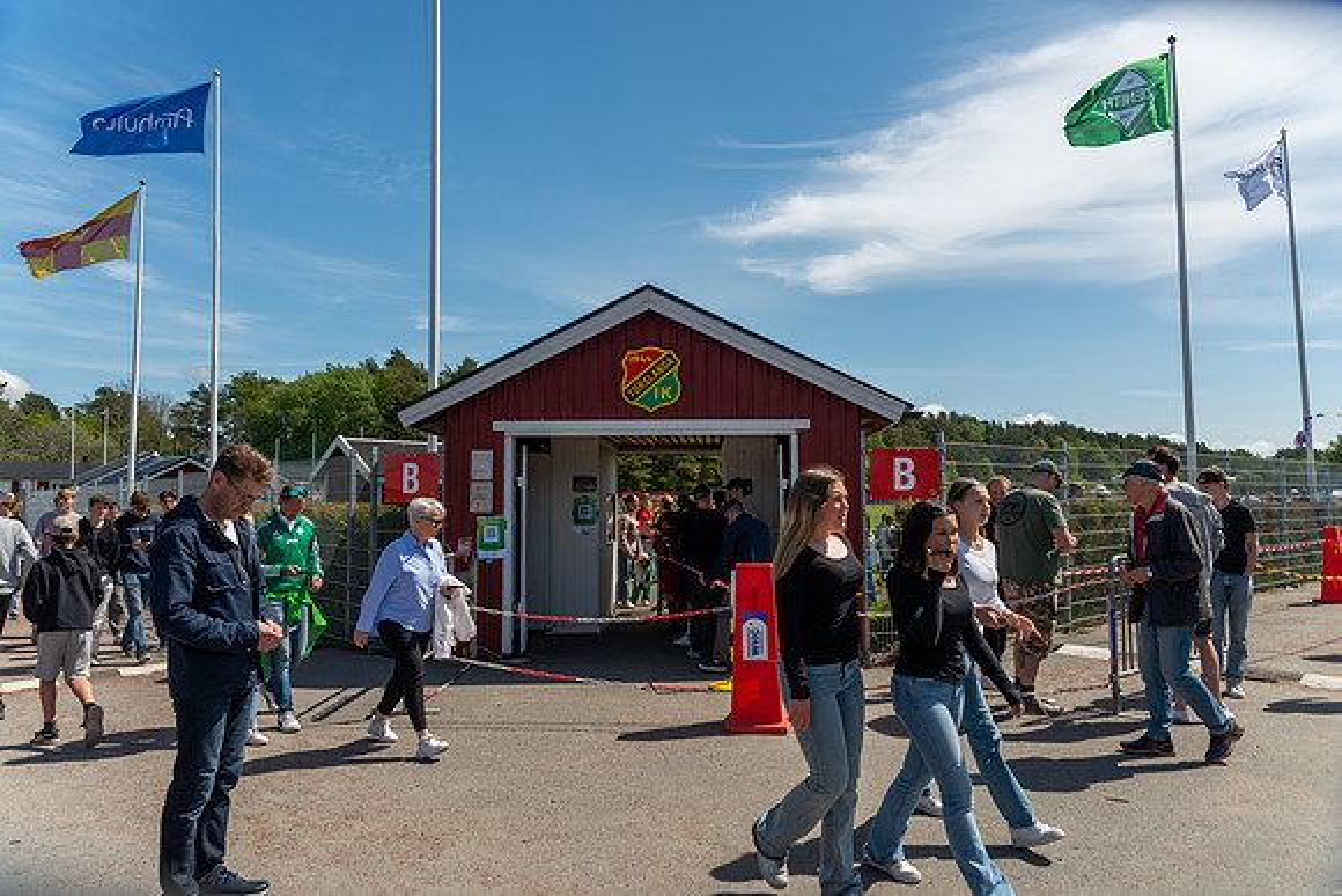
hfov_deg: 72.3
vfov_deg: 52.0
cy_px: 448
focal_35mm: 25
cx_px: 671
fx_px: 918
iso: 100
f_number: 4
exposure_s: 1/800
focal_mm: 24
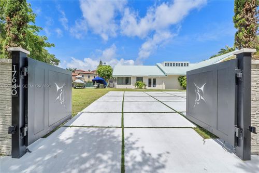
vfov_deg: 77.3
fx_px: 108
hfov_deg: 100.4
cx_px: 130
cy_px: 86
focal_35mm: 15
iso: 100
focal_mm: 10
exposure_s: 1/320
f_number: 11
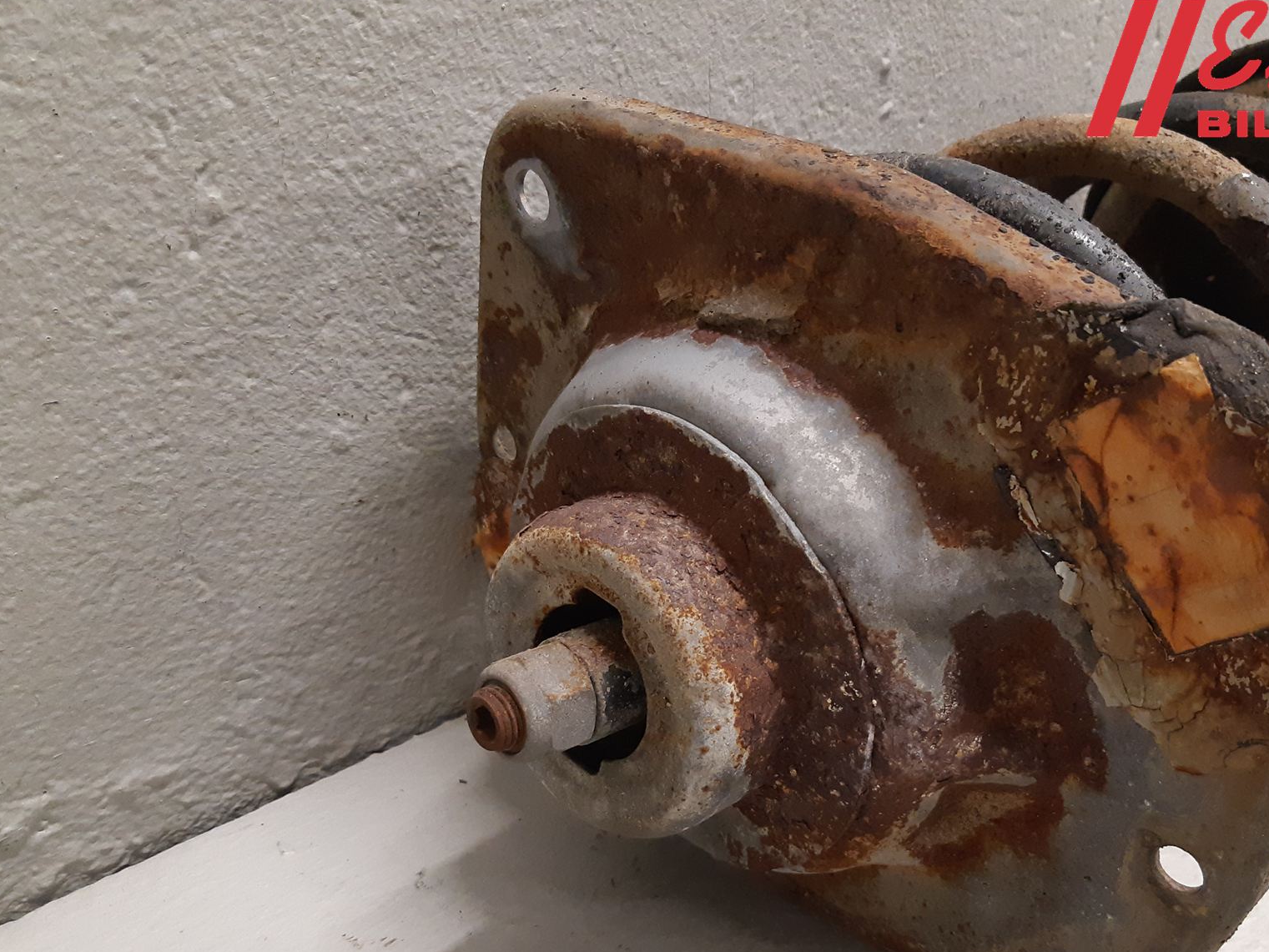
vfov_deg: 40.2
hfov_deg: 52.4
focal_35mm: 35
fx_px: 1283
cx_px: 743
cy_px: 637
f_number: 1.7
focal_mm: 3.93
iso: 250
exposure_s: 1/50
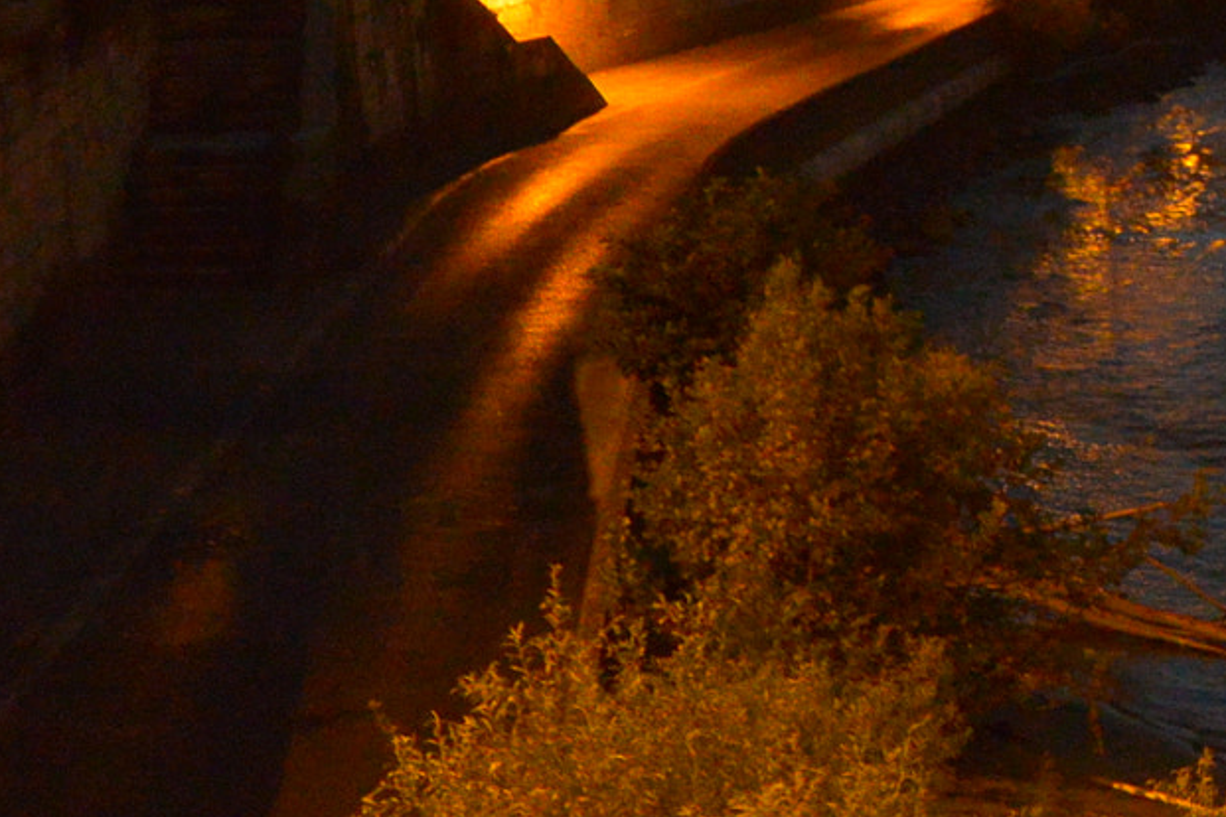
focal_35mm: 99
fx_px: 3371
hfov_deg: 18.3
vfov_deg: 13.4
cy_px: -185
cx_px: 1840
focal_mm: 11.4
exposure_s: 1/15
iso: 800
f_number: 3.5
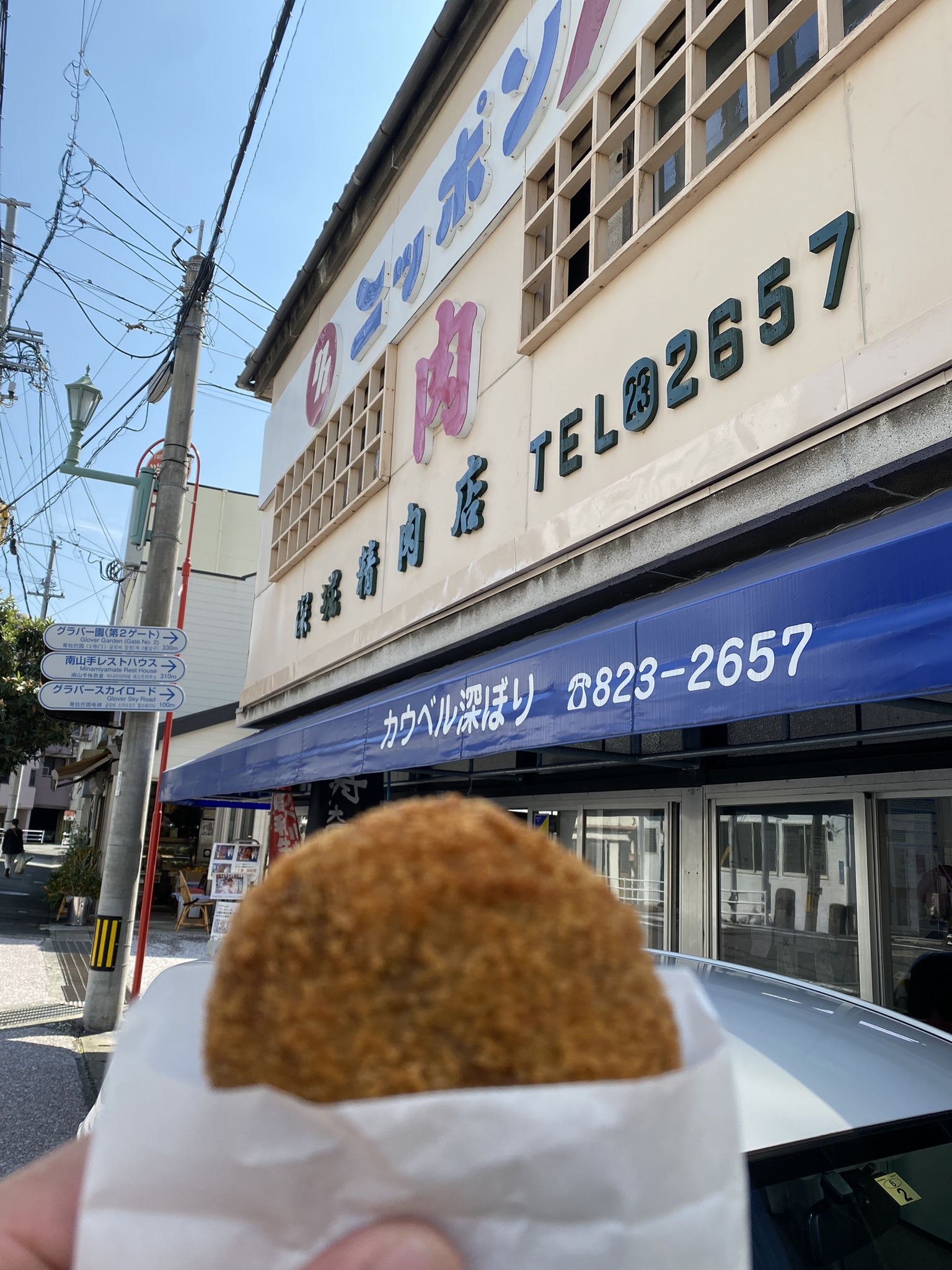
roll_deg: -3.8
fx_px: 953
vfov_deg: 67.3
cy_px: 635
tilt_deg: +12.7
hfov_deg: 53.1
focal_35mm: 26
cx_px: 476
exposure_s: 1/1377
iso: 32
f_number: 1.8
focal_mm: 4.25
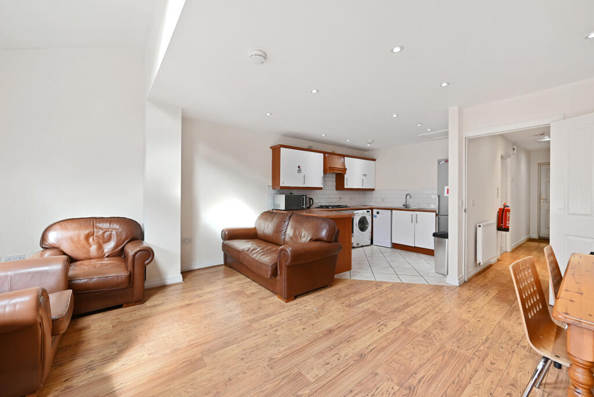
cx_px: 297
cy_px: 198
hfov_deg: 104.2
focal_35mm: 14
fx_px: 231
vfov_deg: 81.3
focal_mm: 14
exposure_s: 1/5
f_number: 7.1
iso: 400
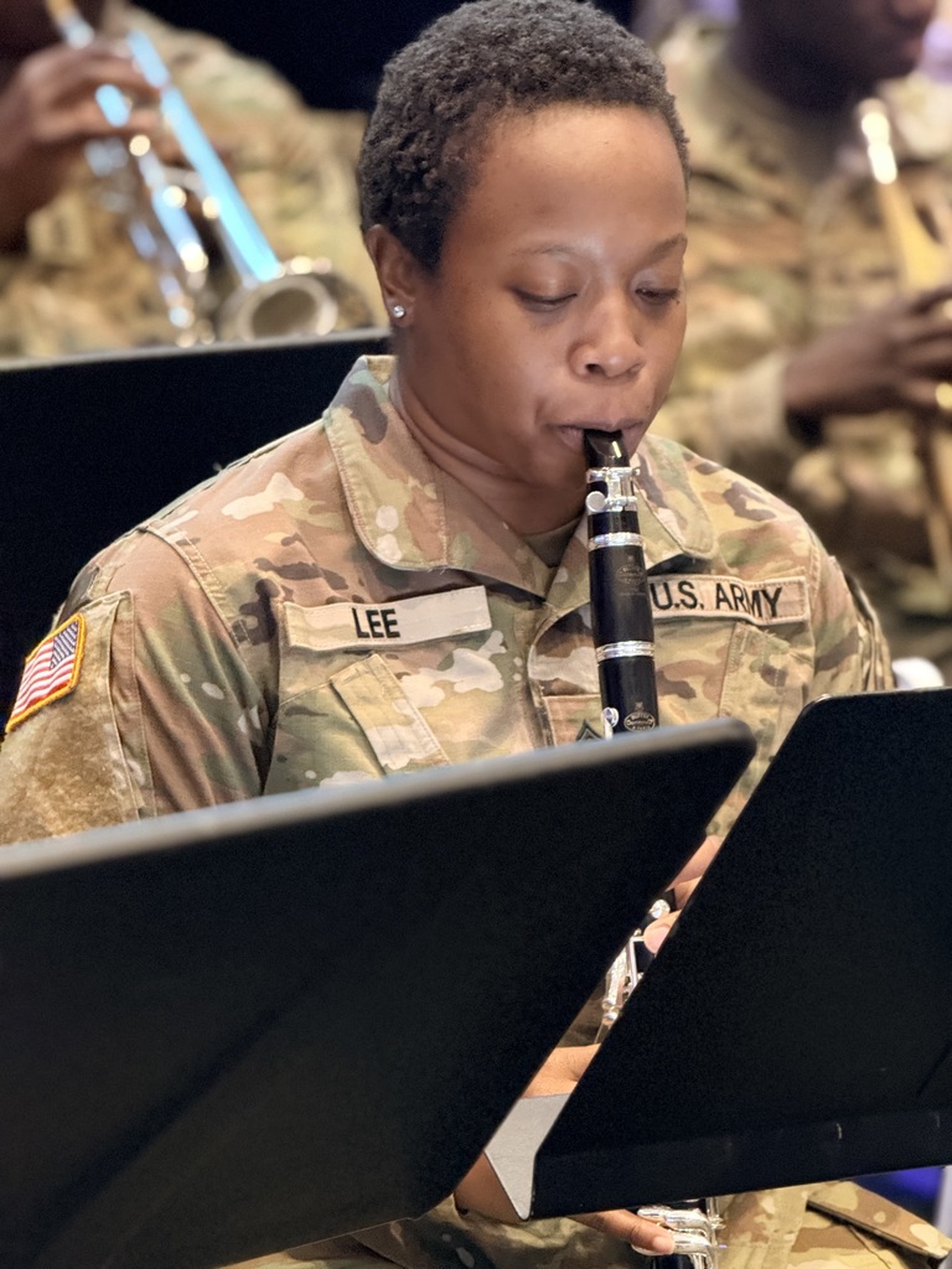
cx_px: 476
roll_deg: -3.5
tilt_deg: -14.9
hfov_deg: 12.3
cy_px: 634
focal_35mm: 120
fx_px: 4400
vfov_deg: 16.4
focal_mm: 15.66
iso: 1000
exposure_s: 1/40
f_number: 2.8
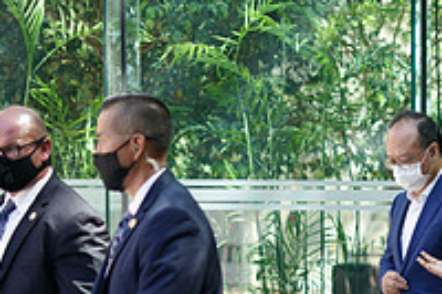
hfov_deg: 13.8
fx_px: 1779
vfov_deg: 9.4
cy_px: 328
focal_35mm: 145
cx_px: 504
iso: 200
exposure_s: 1/500
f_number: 2
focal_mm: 50
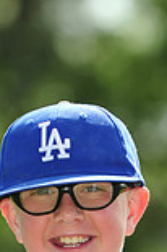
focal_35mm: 748
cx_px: 79
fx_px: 5216
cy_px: 343
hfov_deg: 1.8
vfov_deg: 2.8
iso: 320
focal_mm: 200
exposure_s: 1/2000
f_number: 4.5
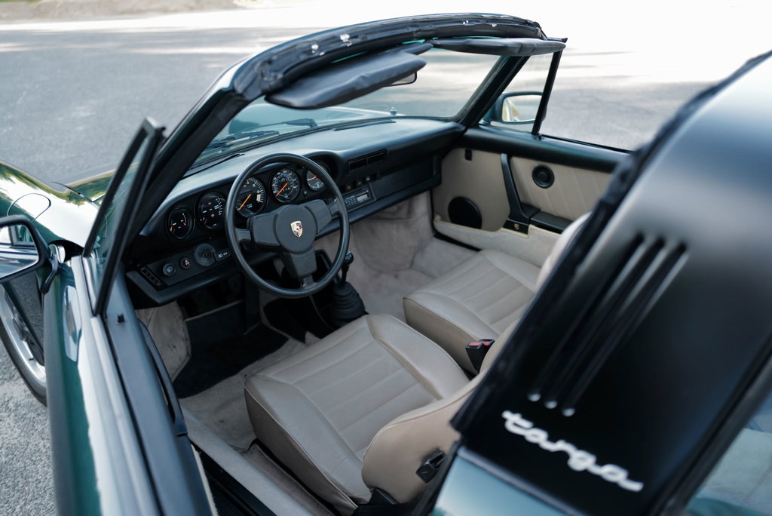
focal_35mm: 28
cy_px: 258
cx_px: 386
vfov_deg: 46.5
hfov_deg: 65.4
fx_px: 601
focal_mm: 28
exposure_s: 1/50
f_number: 1.7
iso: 100
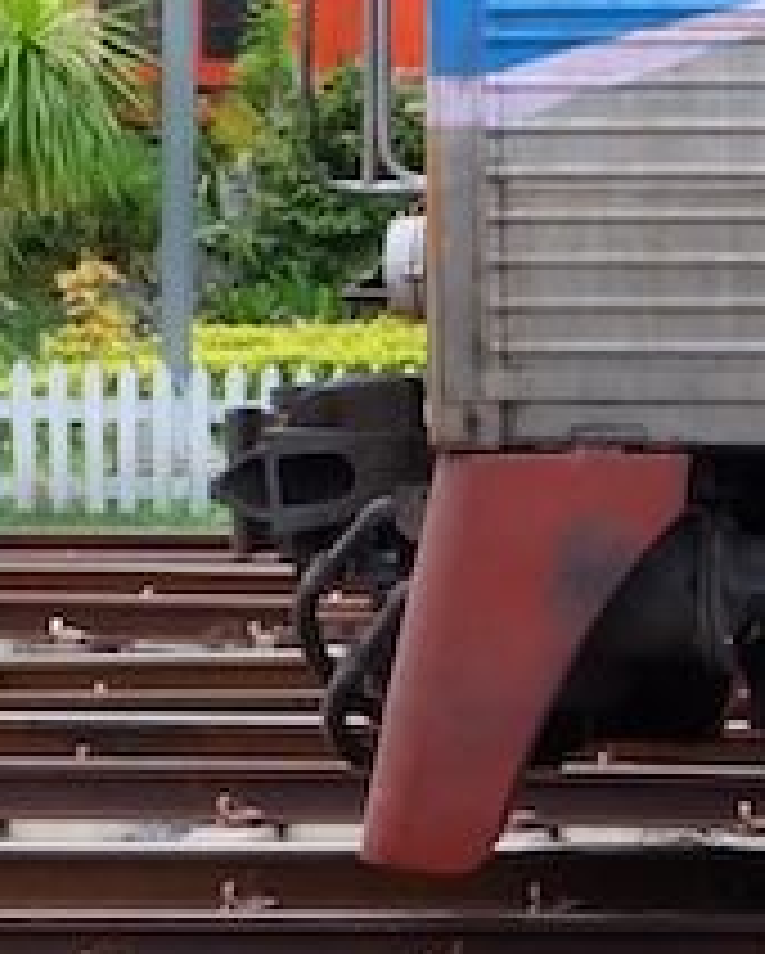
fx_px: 6302
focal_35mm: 223
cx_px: 1544
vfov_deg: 8.6
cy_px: -4
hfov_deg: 6.7
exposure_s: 1/70
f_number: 22
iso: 1600
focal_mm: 28.2
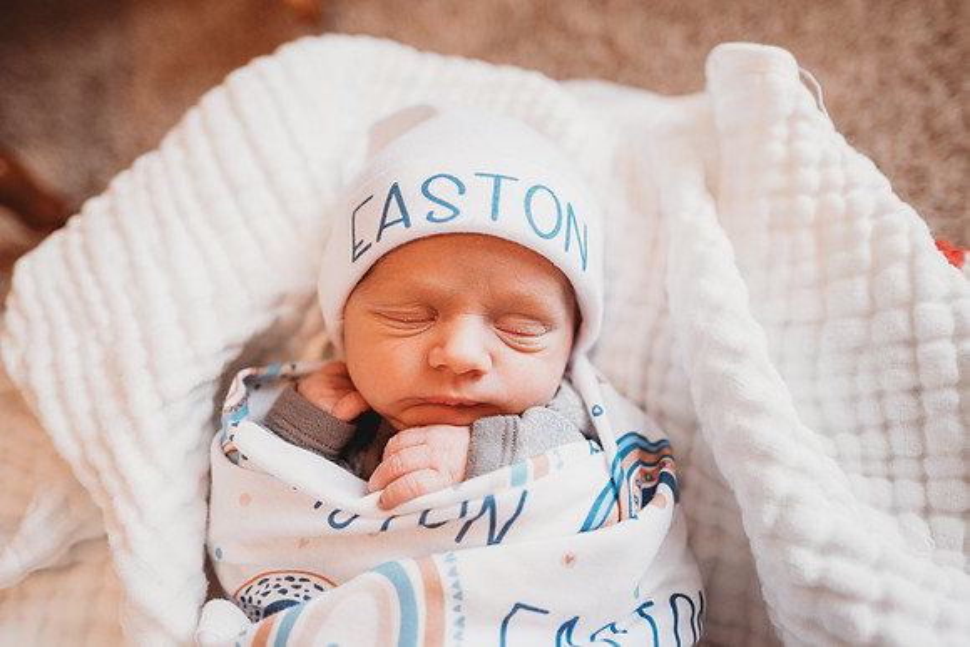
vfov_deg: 53.2
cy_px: 324
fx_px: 647
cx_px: 485
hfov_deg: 73.7
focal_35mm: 24
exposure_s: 1/160
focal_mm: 24
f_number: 2.2
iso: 500
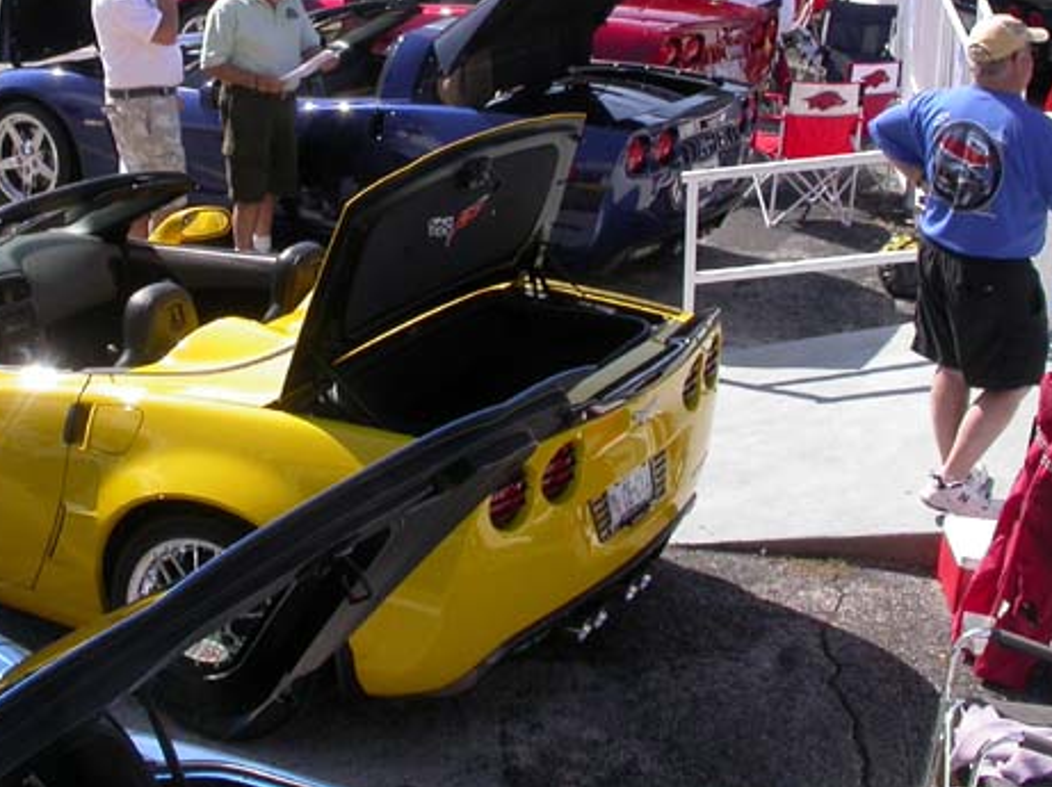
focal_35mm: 66
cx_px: 331
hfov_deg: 29.2
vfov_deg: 21.8
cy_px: 109
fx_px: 2004
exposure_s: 1/286
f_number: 6.7
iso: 100
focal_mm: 7.85
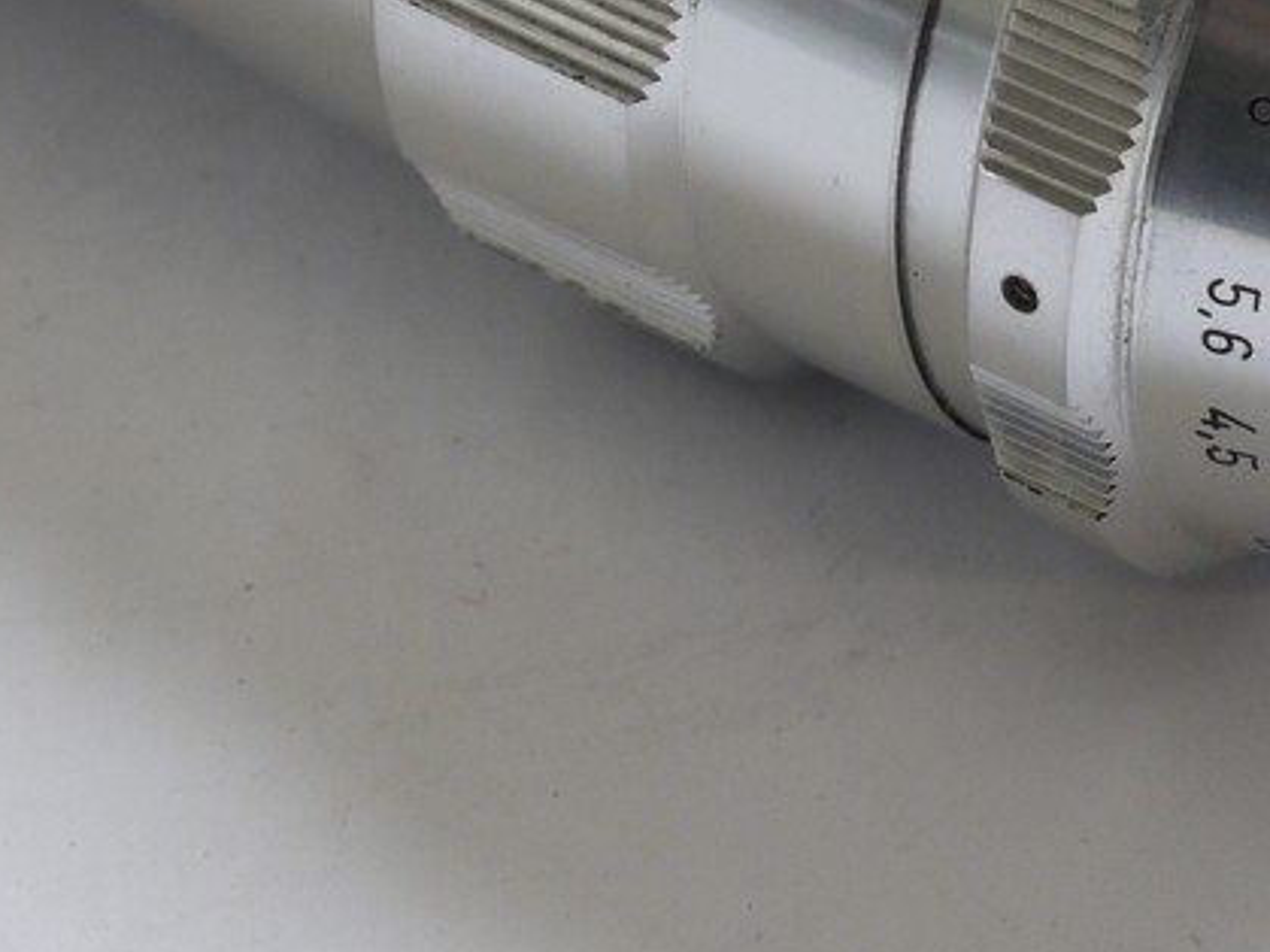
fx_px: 6089
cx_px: 764
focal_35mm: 166
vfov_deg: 8.9
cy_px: -94
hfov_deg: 11.9
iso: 400
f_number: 10
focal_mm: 29
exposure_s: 1/25
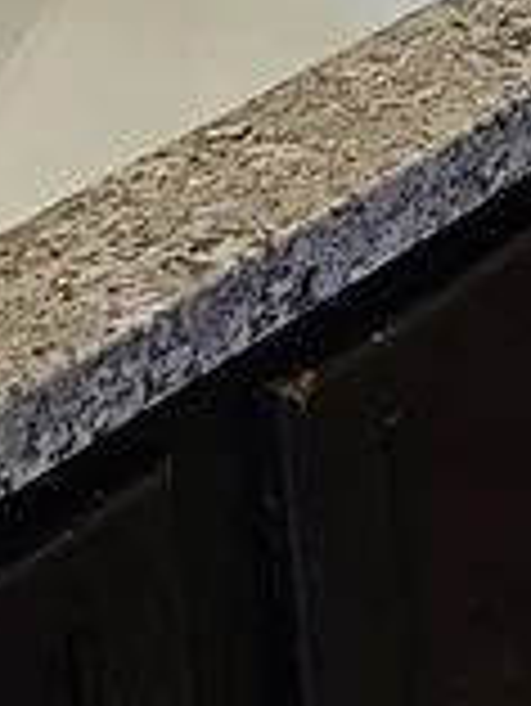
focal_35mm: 150
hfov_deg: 8.6
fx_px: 3064
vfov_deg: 11.7
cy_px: -733
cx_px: 1476
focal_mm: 6.3
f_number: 1.7
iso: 160
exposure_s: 1/120
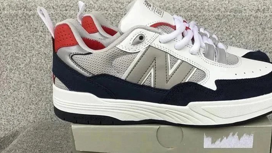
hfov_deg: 46.9
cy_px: 111
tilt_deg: -19.5
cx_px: 172
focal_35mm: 43
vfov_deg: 27.4
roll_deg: -0.3
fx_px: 310
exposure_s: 1/120
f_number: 2.4
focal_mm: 3.3
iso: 50
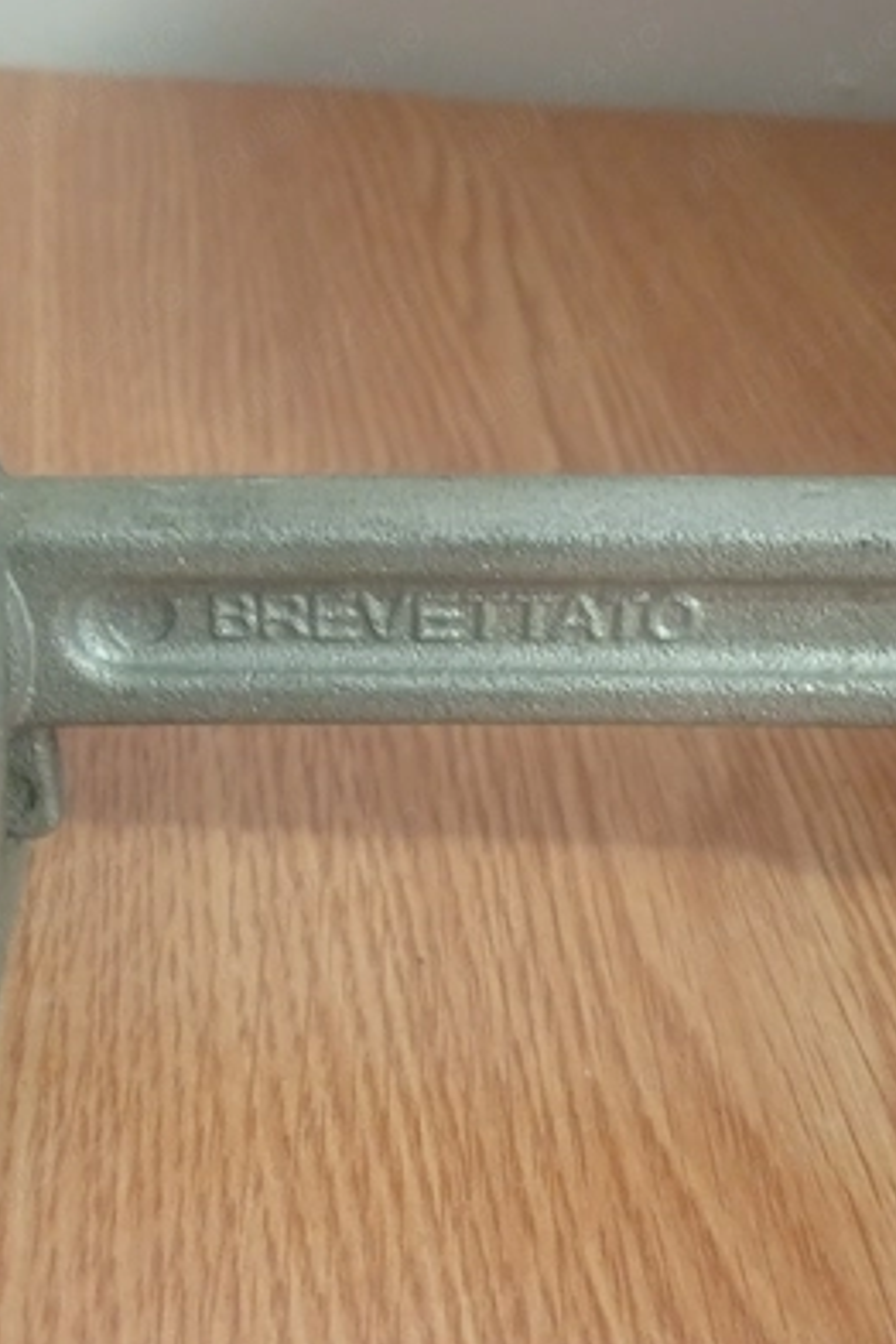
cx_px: 434
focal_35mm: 57
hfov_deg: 23.8
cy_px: 677
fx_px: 2128
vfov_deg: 35.1
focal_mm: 3.98
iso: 3017
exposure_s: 1/16.7
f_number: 1.8
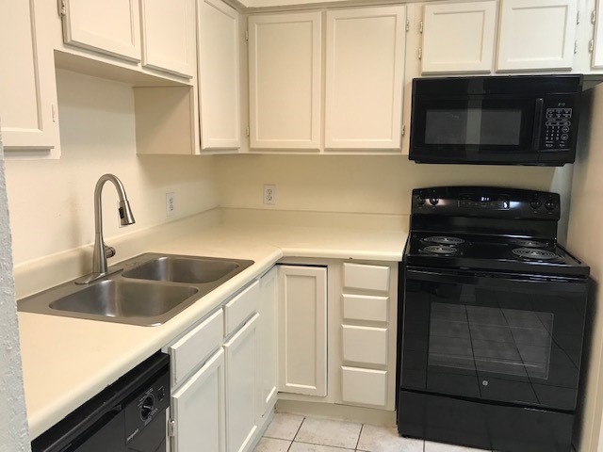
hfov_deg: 63.4
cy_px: 226
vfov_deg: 49.7
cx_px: 302
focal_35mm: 28
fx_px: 488
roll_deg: -0.1
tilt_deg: -9.3
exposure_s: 1/40
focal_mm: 3.99
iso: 25
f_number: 1.8
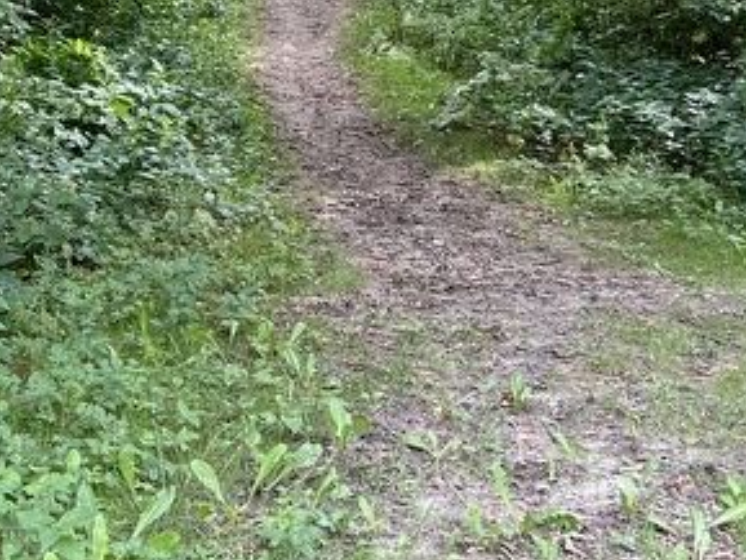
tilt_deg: +6.0
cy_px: -54
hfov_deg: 27.0
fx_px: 1552
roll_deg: -0.5
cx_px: 356
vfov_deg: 19.6
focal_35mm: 72
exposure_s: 1/136
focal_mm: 5.7
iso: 64
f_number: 1.5
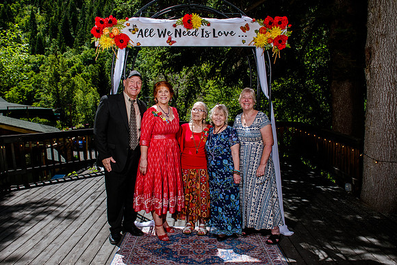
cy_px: 147
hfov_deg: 66.3
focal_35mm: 28
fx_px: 304
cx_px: 194
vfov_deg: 47.1
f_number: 8
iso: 160
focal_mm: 24
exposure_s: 1/400
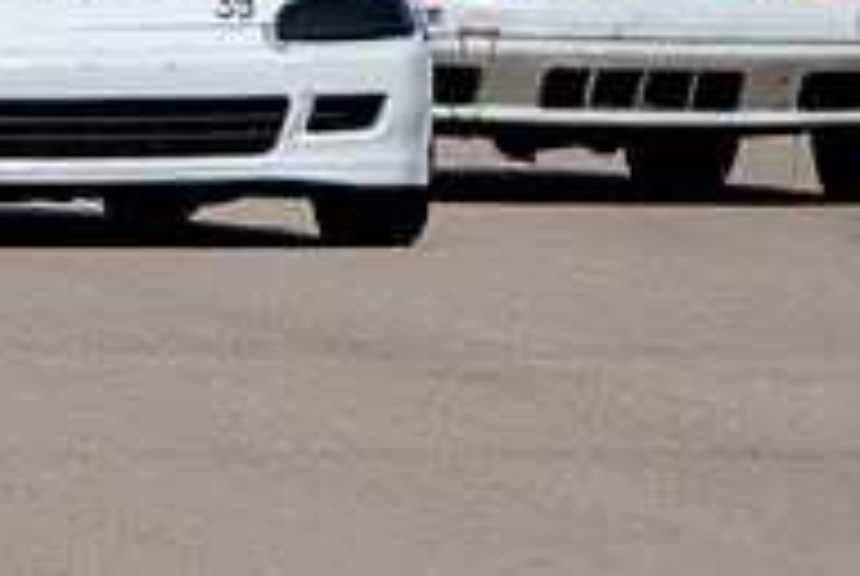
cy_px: 155
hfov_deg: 1.7
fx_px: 29452
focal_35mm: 1231
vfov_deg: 1.1
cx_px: 77
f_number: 5.6
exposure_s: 1/640
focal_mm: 400
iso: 64
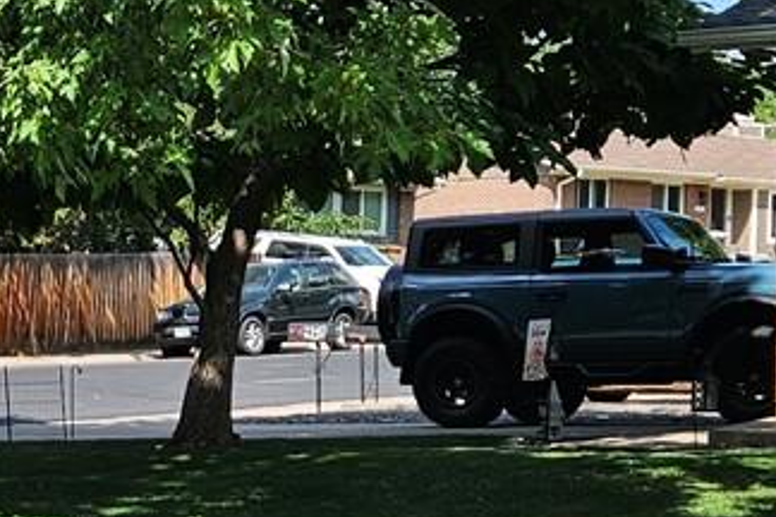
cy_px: 381
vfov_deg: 11.6
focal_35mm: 118
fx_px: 2543
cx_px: -331
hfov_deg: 16.1
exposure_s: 1/1117
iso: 25
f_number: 1.8
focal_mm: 5.4
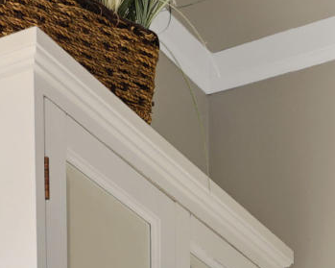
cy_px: 834
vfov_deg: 9.2
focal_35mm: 129
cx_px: 294
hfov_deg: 14.8
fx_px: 1279
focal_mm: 16
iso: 200
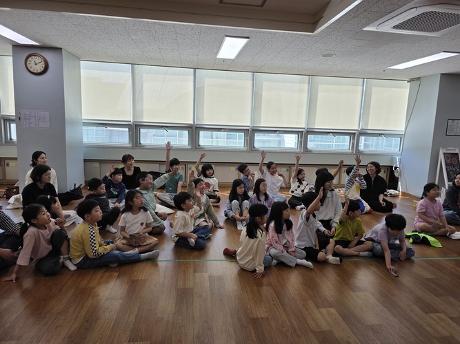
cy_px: 172
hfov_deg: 73.9
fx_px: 306
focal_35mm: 23
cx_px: 230
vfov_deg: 58.9
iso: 20
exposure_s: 1/120
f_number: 1.7
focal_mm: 6.3
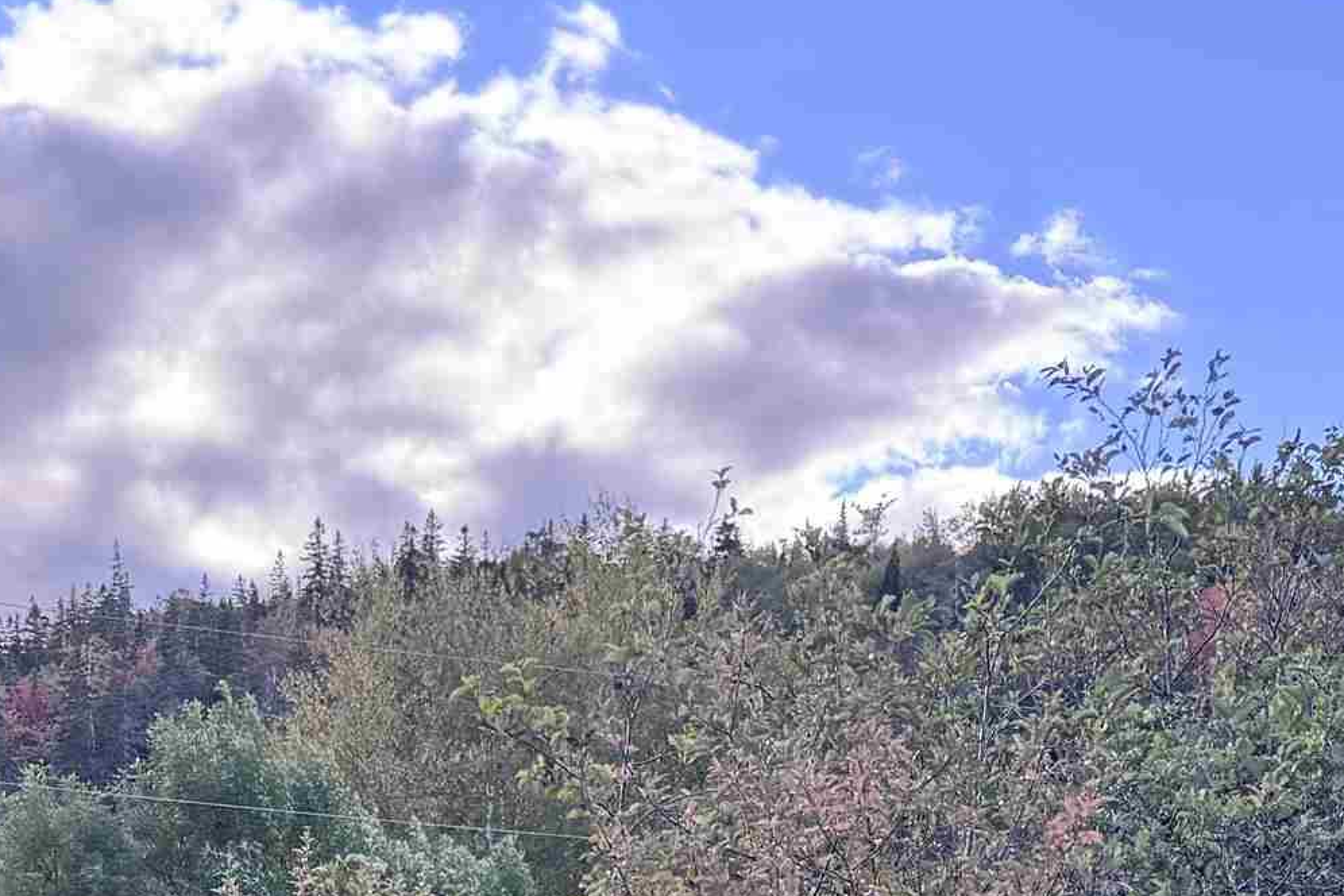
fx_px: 2874
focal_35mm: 77
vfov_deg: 16.0
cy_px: 1409
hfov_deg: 26.3
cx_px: 524
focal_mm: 6.76
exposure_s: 1/499
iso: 80
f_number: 1.78
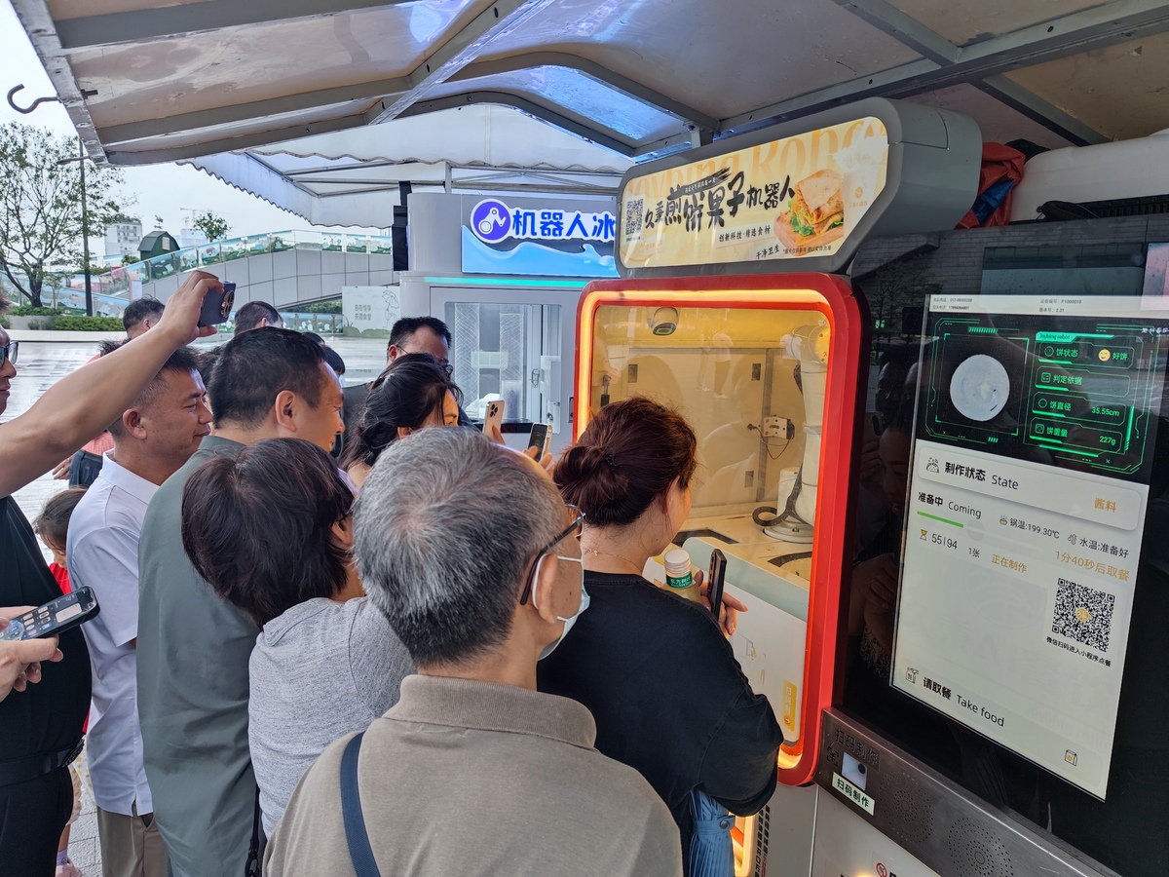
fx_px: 810
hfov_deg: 71.6
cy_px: 438
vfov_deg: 56.8
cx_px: 584
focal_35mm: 24
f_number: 1.85
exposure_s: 1/36
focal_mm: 6.78
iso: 131
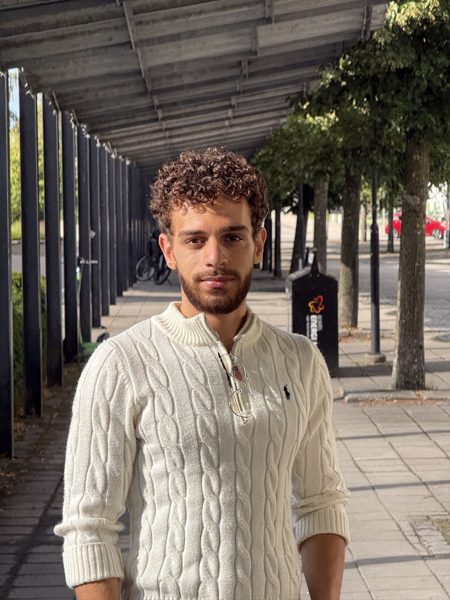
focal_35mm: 120
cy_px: 300
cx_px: 225
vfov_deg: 16.4
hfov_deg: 12.3
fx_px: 2080
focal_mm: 15.66
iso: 64
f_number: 2.8
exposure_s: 1/311
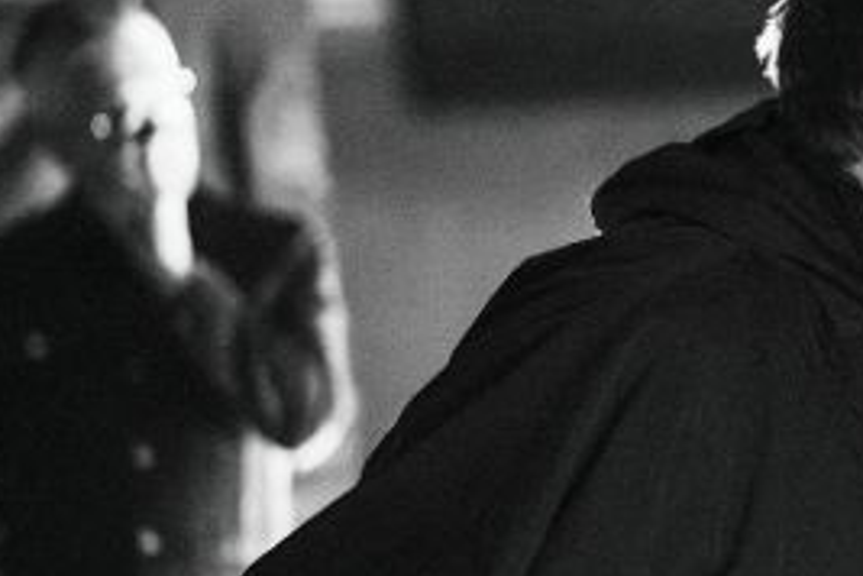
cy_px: 332
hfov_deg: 13.5
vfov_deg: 9.1
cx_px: 857
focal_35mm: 150
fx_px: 3596
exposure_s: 1/100
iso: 3200
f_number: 1.2
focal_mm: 50
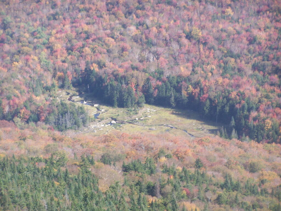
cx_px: 140
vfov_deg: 7.9
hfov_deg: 10.5
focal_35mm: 189
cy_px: 106
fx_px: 1534
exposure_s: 1/320
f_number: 3.2
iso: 80
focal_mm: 31.3
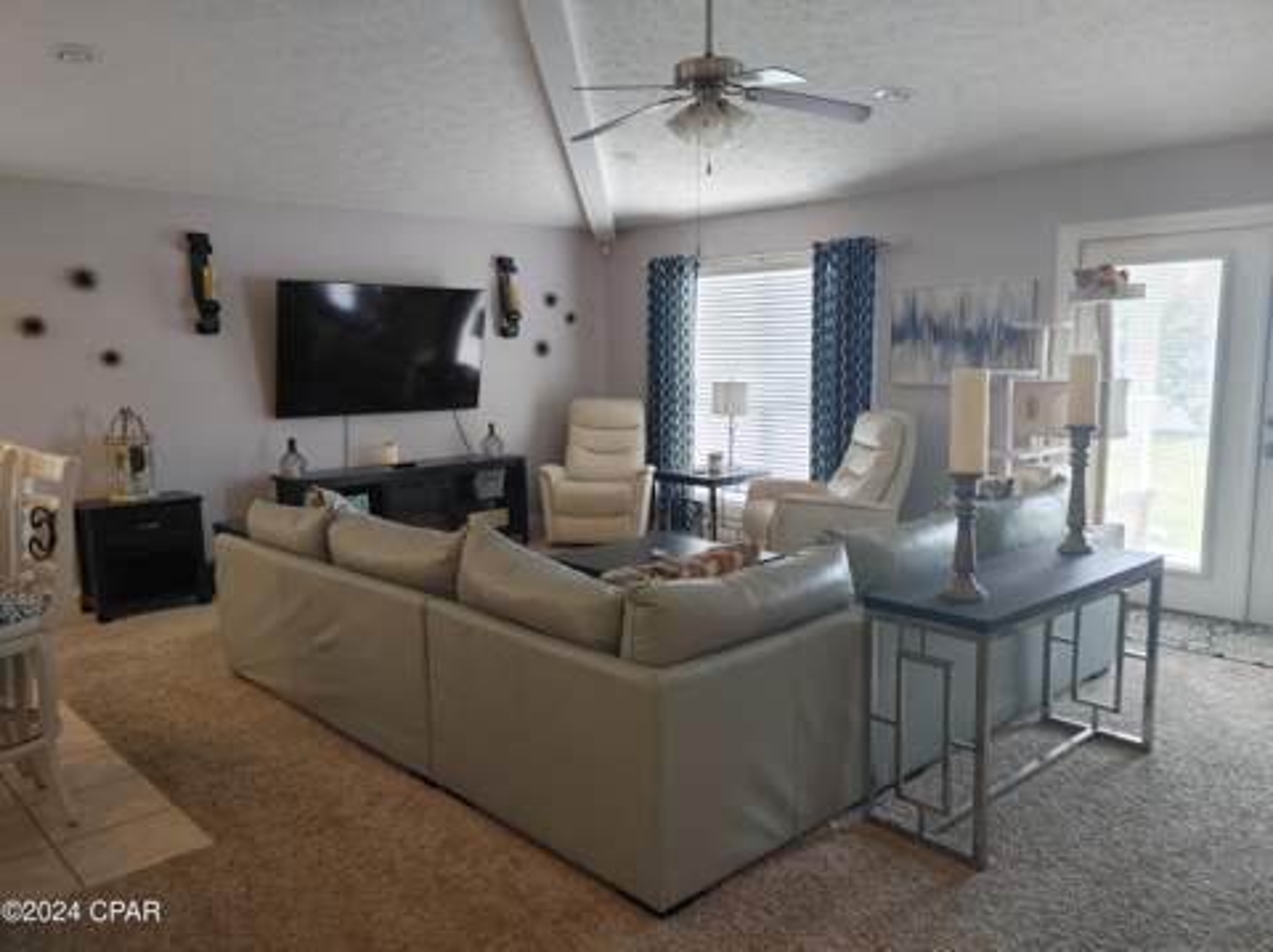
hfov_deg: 67.4
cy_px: 476
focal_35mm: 26
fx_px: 955
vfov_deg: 53.0
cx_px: 636
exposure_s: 1/30
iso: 100
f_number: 1.8
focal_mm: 5.58
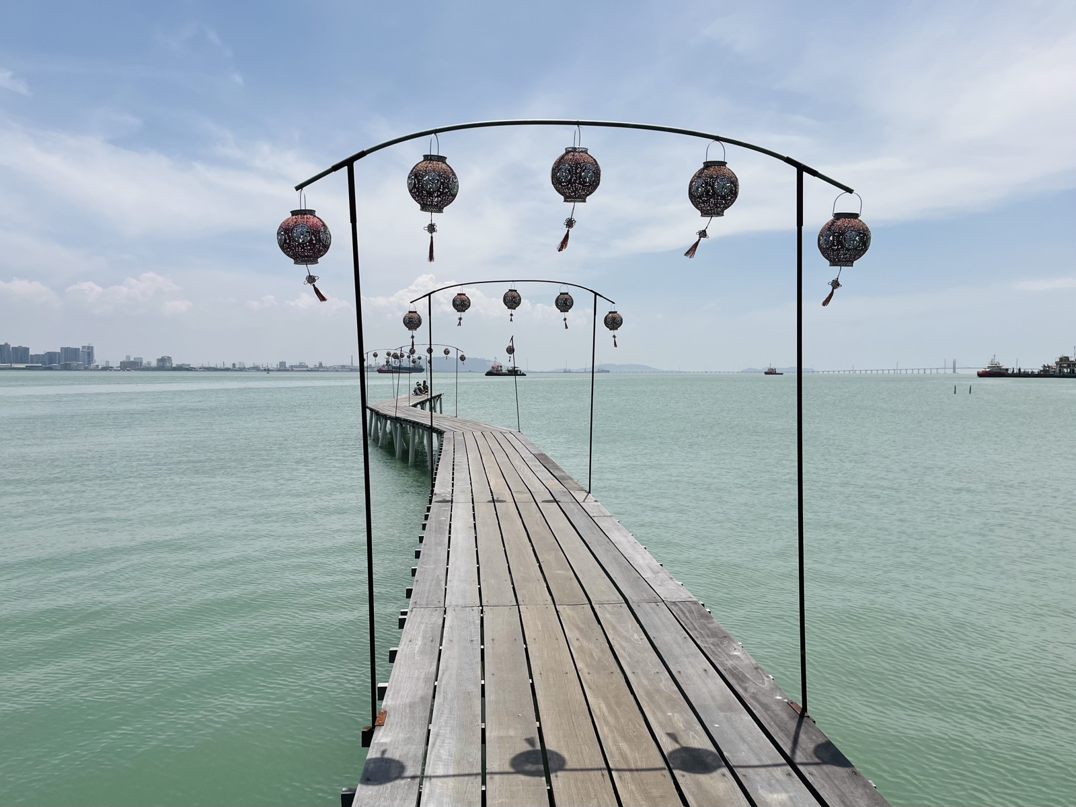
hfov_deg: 67.3
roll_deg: -0.3
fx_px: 808
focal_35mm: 26
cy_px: 404
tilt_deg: -2.0
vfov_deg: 53.1
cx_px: 538
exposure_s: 1/7874
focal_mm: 5.1
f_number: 1.6
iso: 50
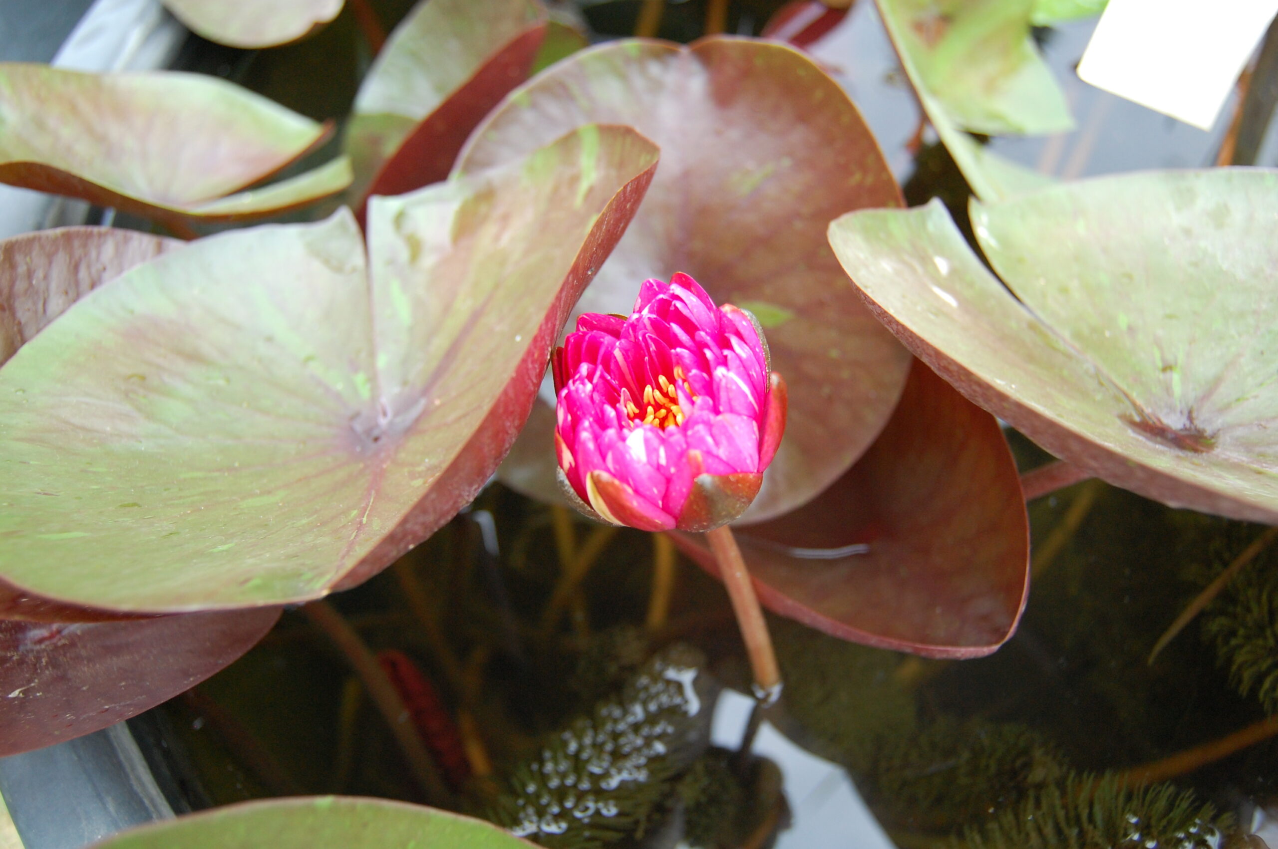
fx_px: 1170
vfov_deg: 39.9
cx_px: 639
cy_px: 424
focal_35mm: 33
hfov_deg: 57.3
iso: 800
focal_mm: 22
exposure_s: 1/80
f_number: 4
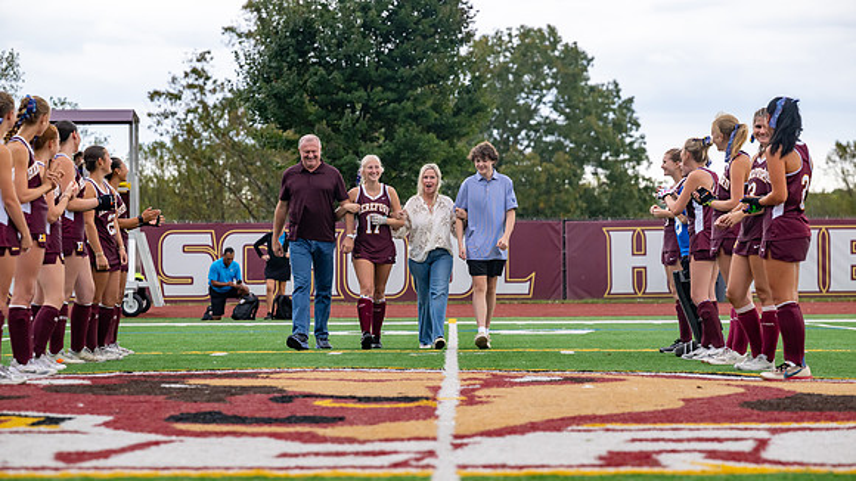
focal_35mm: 122
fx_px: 2772
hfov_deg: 17.6
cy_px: 283
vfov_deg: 9.9
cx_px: 430
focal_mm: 115
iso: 1000
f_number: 4.5
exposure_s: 1/640
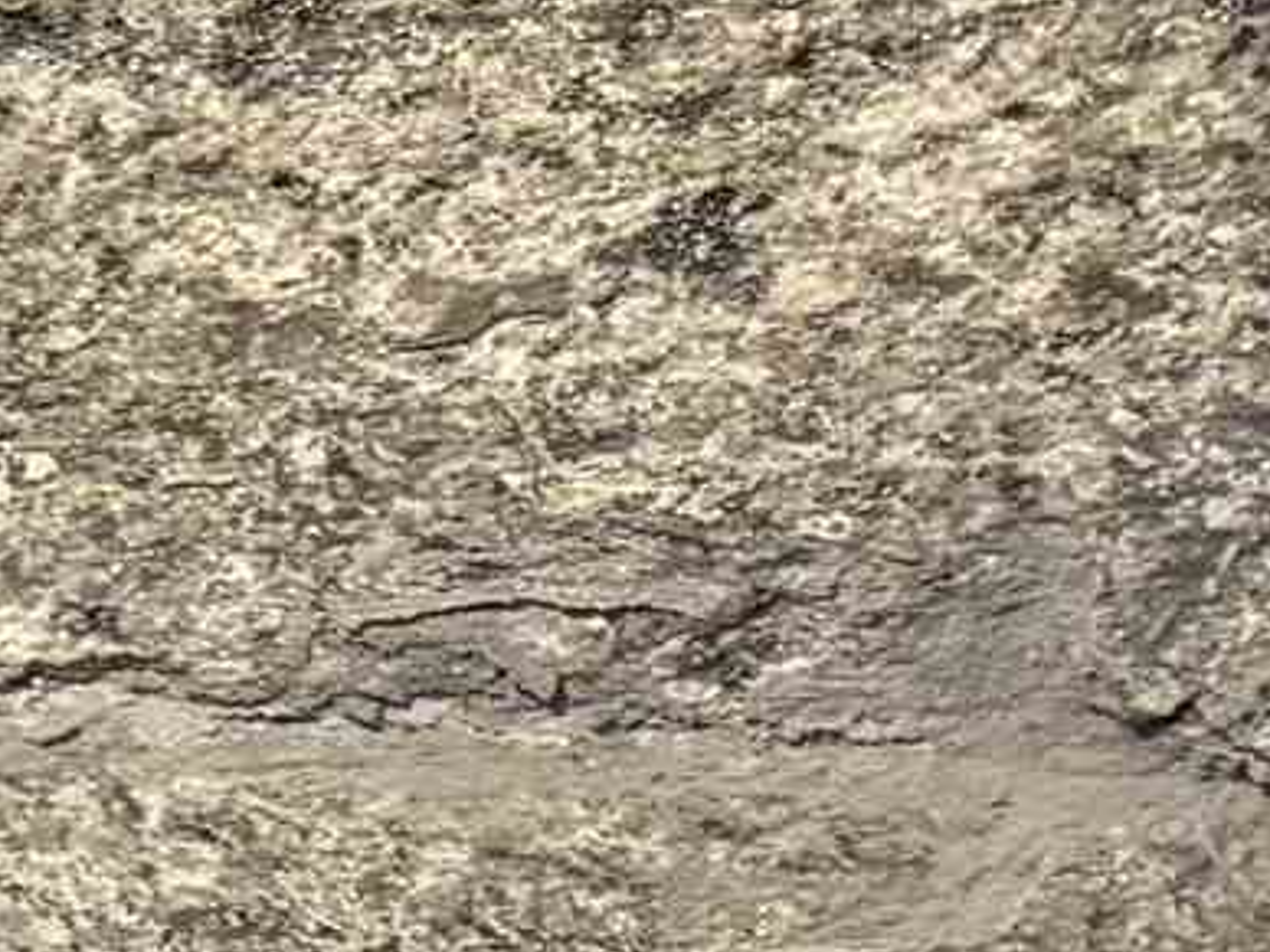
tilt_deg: -1.0
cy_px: 13
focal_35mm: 190
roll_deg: +1.0
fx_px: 6971
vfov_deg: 7.8
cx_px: -3538
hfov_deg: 7.7
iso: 320
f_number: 1.78
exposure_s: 1/60
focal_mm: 6.76
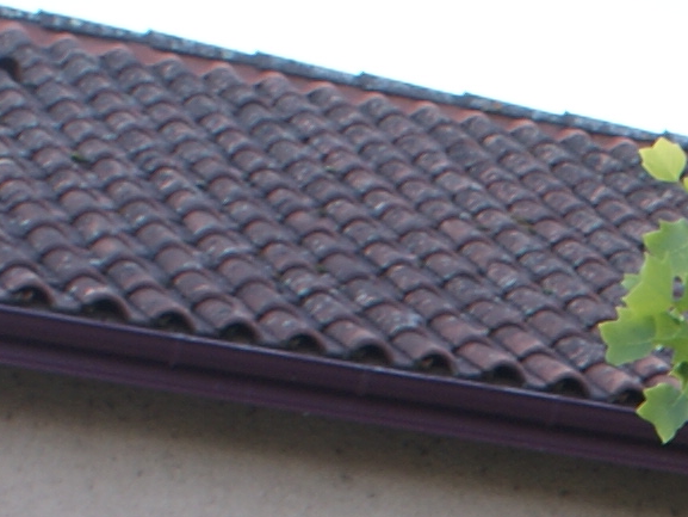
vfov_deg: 5.7
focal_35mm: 252
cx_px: 1319
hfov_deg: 7.6
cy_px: 1279
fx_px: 5010
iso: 100
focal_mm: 26
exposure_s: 1/60
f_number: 6.3
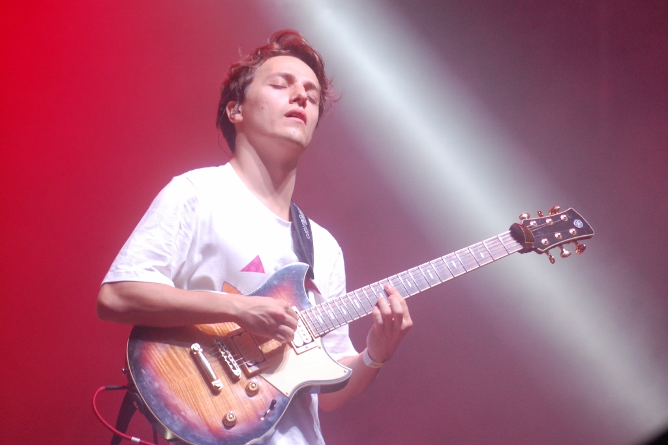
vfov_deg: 6.8
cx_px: 334
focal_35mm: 202
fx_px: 3754
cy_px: 222
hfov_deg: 10.2
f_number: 5
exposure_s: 1/200
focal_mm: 135
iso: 1250
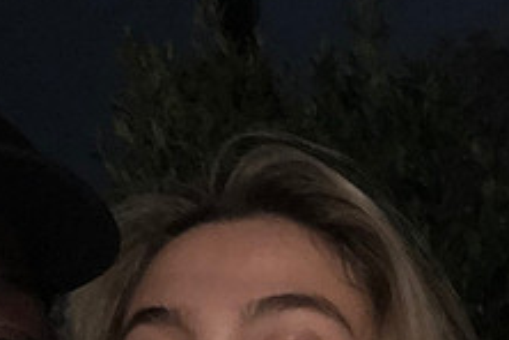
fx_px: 1230
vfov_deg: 15.1
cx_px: 174
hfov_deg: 23.3
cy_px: 430
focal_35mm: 87
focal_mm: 2.87
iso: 320
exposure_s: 1/16
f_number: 2.2
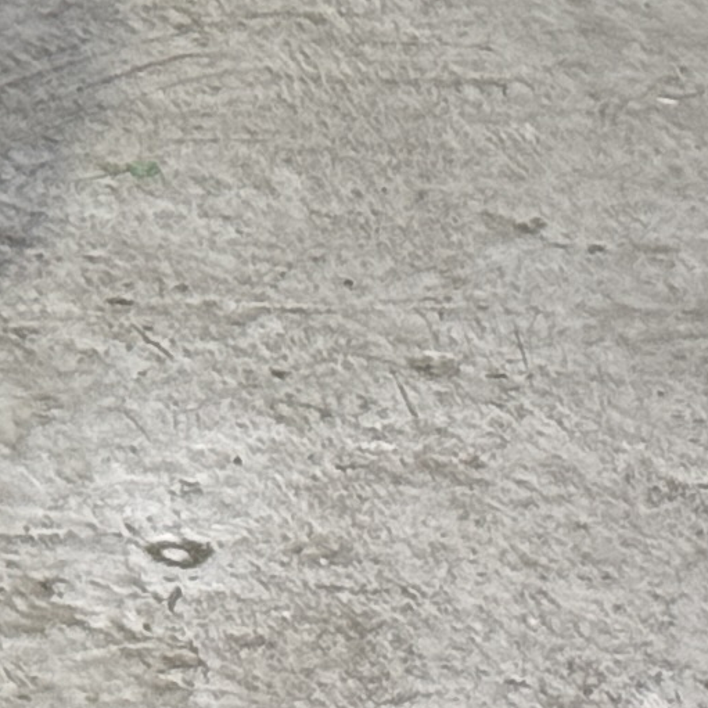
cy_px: -1225
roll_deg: +0.0
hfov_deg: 4.8
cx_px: -1843
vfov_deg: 5.0
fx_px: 7752
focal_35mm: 335
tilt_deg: -10.9
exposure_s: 1/60
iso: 100
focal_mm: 6.76
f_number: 1.78
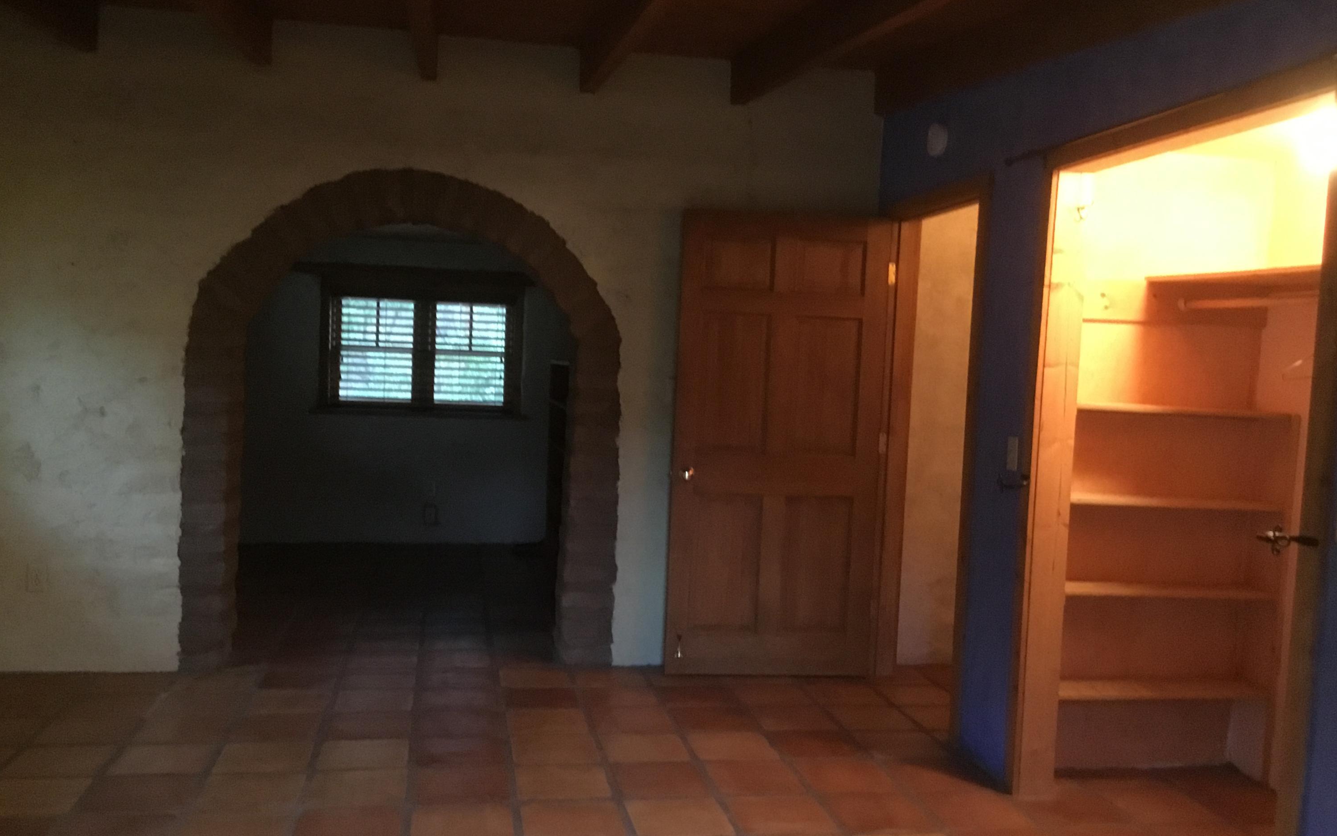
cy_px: 424
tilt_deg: -2.3
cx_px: 670
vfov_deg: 38.3
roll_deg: -2.4
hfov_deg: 58.1
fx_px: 1202
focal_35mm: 33
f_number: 2.4
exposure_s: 1/15
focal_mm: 3.3
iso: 500
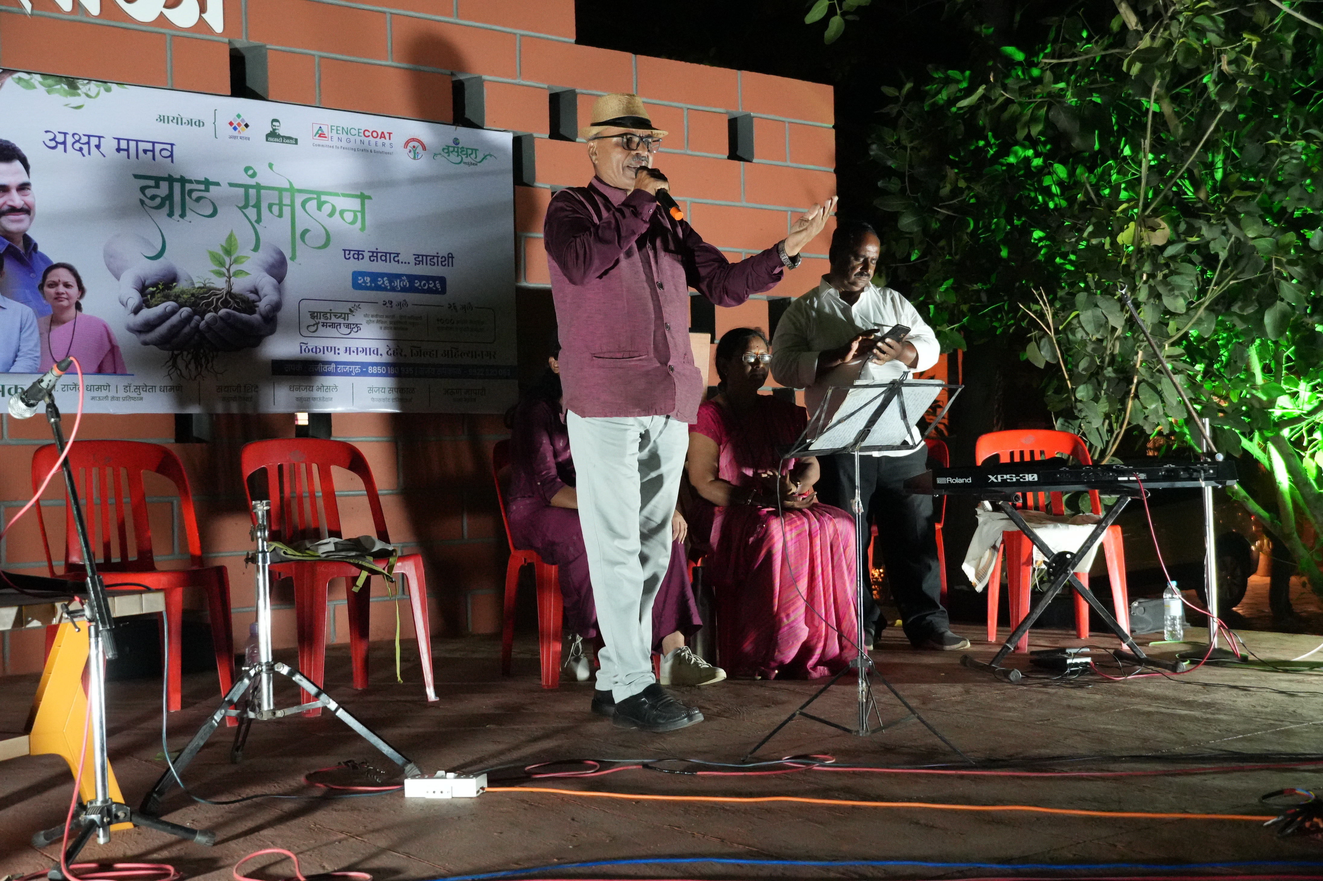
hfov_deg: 43.6
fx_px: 1653
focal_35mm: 45
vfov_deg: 29.8
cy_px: 440
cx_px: 662
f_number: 4
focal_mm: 30
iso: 6400
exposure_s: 1/90
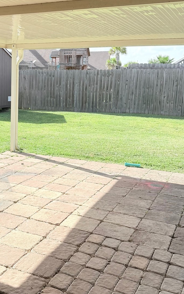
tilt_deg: -9.2
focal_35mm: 48
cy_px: 147
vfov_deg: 41.8
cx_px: 8
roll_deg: -0.6
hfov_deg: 25.7
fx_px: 385
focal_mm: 6.76
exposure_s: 1/2110
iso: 80
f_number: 1.78
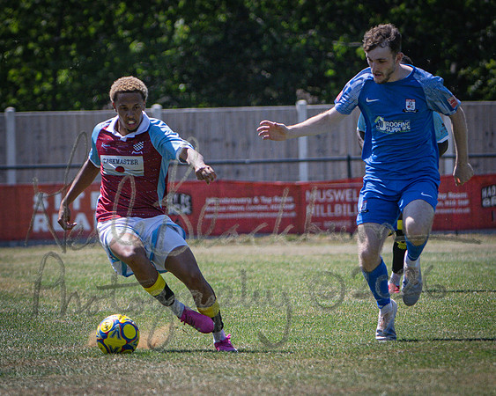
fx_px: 8106
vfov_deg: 2.8
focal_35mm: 552
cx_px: 86
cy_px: 180
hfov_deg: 3.5
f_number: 4
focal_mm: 200
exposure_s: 1/2500
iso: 400
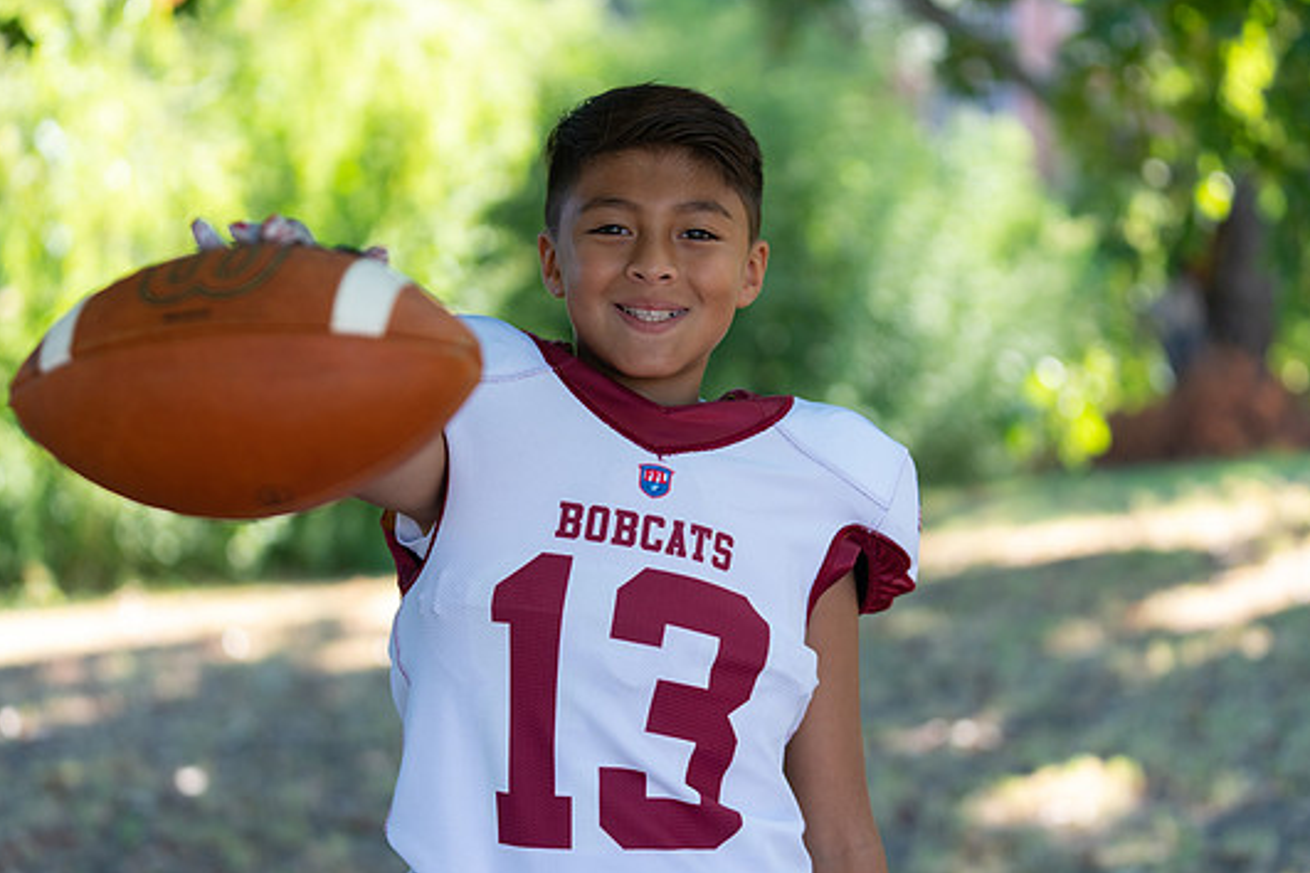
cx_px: 640
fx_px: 2838
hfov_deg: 26.0
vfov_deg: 17.5
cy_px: 463
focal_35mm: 78
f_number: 2.8
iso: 200
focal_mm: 70
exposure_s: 1/320
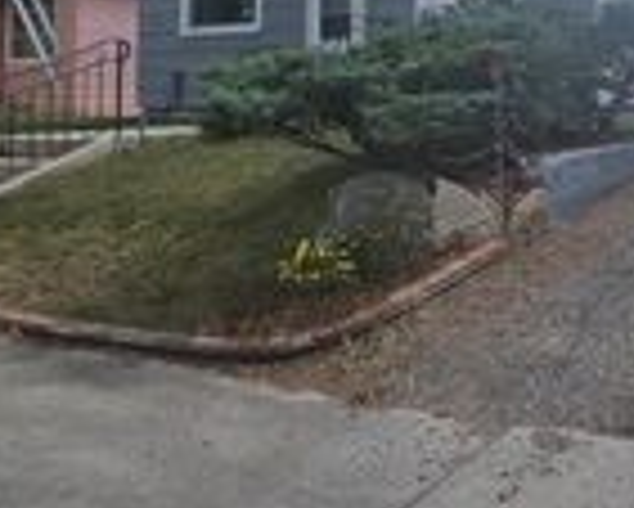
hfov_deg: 38.3
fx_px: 845
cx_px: 571
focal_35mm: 45
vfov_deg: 32.0
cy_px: 61
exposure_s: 1/1946
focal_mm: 2.2
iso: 40
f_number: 1.9
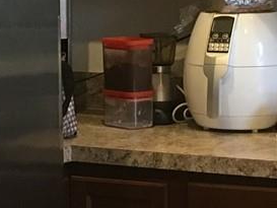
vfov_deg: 8.7
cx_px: 1
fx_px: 1361
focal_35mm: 170
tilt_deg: -7.3
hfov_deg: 11.5
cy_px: 86
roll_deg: +0.8
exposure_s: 1/30
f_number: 2.2
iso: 125
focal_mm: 4.15
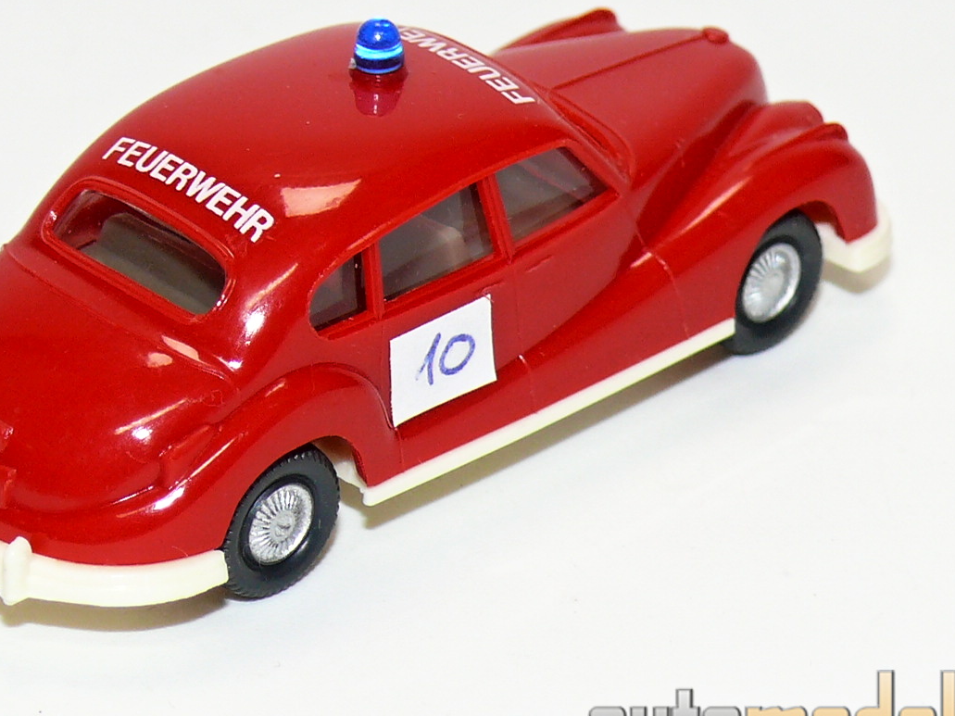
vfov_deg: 7.1
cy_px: 257
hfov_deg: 9.5
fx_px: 5738
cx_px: 374
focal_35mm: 208
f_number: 4
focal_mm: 15.9
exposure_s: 1/30
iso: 100
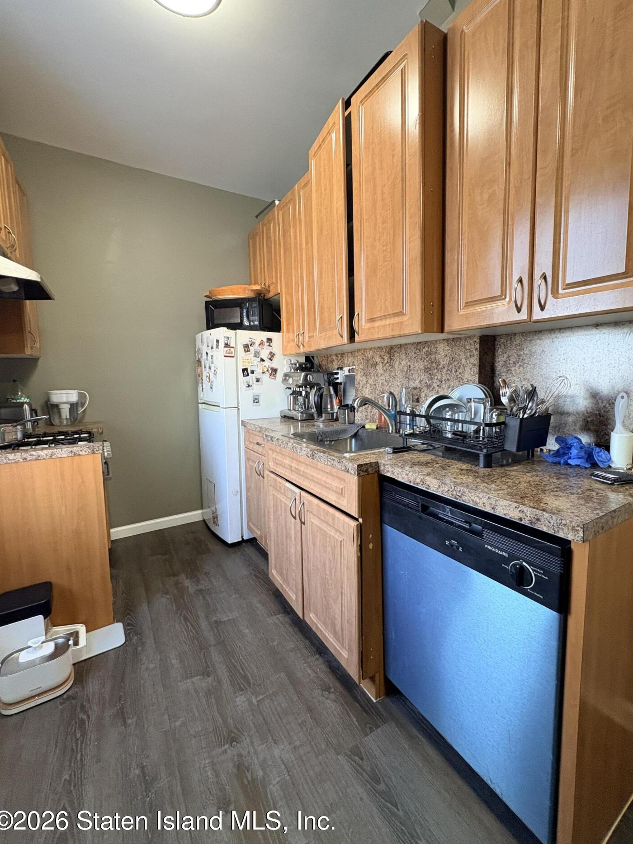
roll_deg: +1.2
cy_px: 410
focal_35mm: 15
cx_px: 331
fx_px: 366
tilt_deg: -4.6
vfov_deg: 98.1
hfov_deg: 81.7
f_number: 2.2
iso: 320
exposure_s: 1/60
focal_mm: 2.22
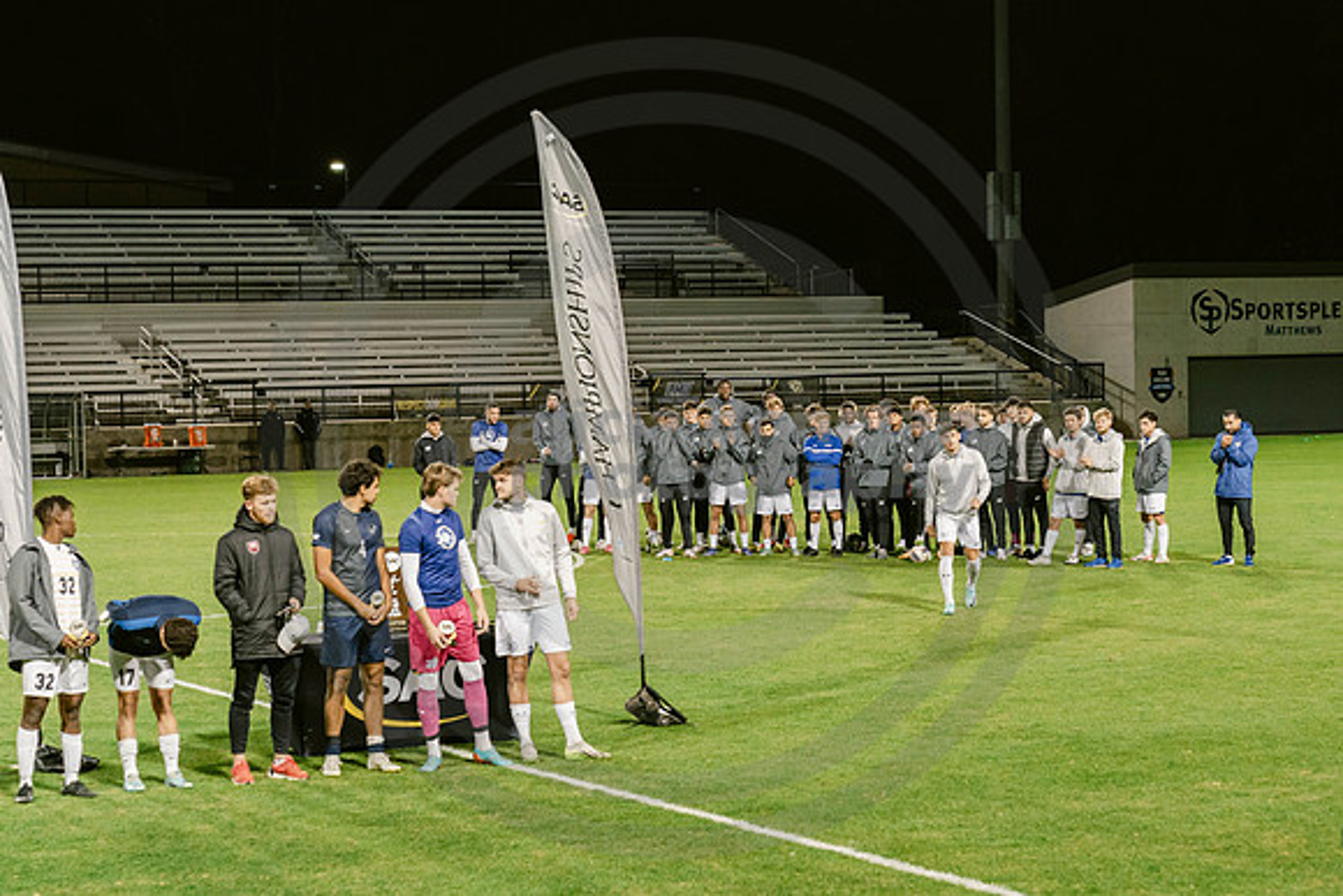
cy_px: 448
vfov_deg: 15.1
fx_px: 3383
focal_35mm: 91
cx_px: 870
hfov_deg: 22.4
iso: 2000
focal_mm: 70
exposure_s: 1/200
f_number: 4.5
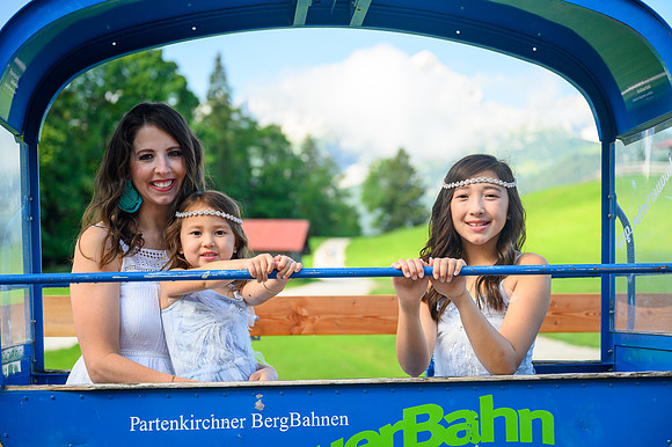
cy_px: 224
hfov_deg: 34.0
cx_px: 336
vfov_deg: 23.0
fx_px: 1101
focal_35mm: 59
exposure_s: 1/250
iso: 160
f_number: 3.2
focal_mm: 59
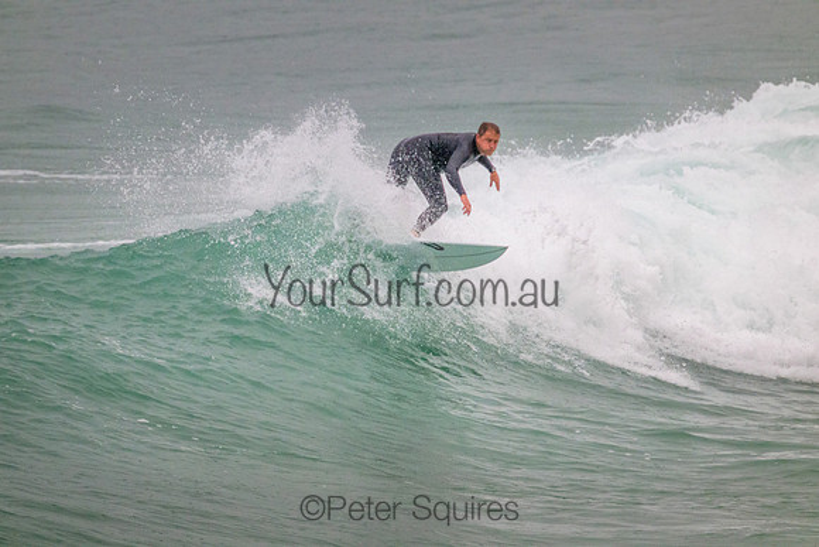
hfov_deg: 2.6
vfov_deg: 1.7
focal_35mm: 800
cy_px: 274
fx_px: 18203
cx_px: 410
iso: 4000
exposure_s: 1/1250
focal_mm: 800
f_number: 11
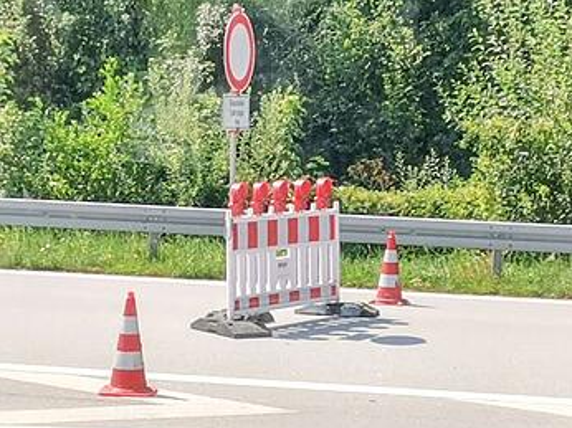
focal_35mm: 56
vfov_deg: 26.1
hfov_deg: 34.4
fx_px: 925
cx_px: 289
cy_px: 215
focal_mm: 4.75
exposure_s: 1/585
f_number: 1.8
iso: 50
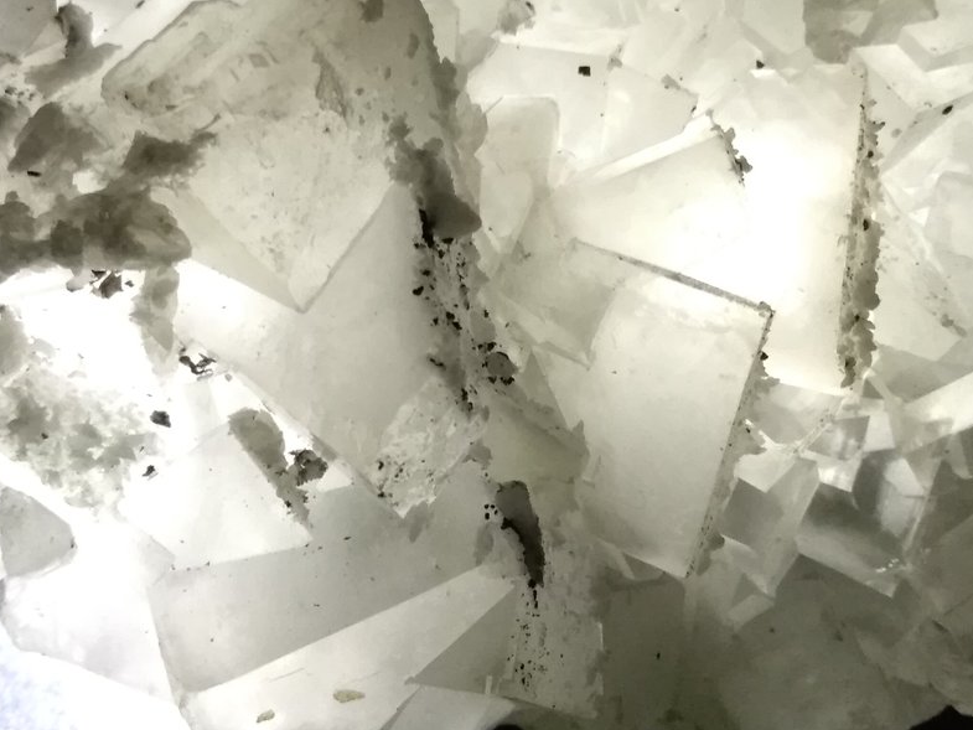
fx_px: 1490
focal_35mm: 53
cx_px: 446
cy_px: 227
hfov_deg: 36.1
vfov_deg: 27.3
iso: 790
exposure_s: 1/14.3
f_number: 2
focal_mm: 3.54
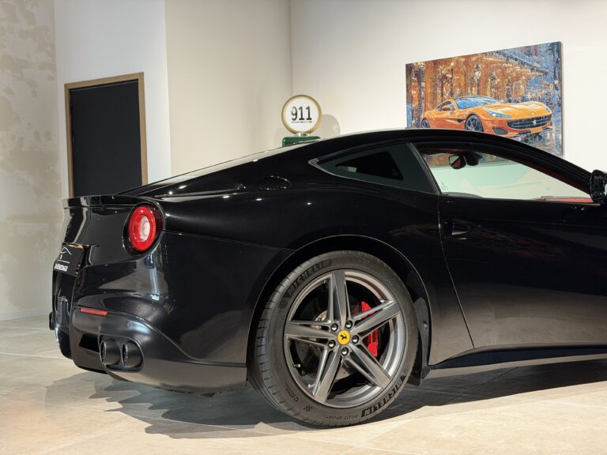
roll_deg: +1.9
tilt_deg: -0.6
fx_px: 842
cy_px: 228
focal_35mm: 48
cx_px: 304
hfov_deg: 39.7
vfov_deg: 30.3
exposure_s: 1/49
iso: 250
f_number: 1.78
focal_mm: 6.76
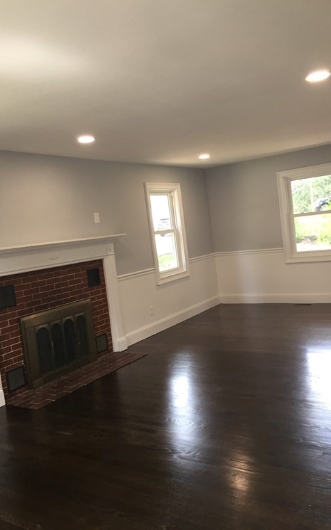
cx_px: 168
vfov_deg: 61.2
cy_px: 264
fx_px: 448
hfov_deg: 40.6
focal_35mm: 31
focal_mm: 4.15
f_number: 2.2
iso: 40
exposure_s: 1/30
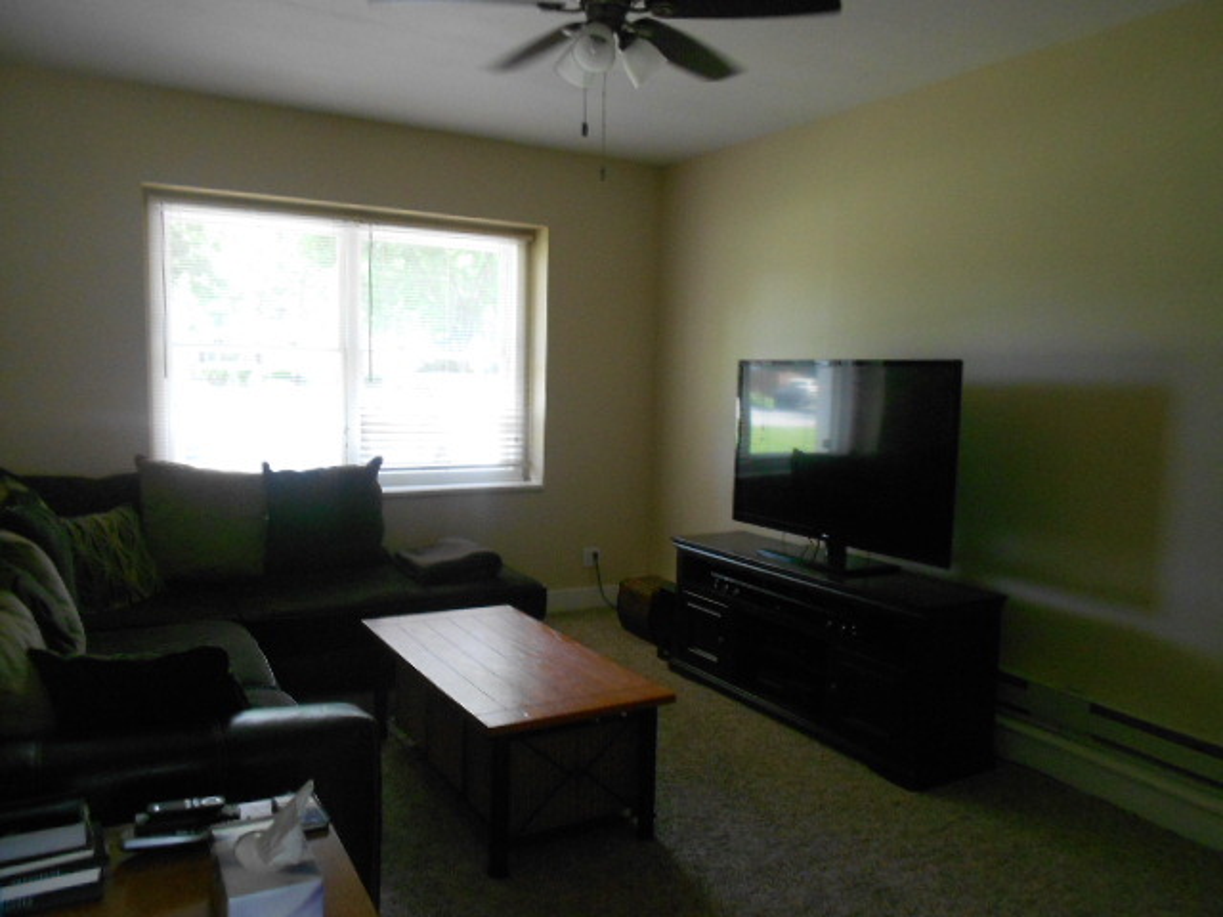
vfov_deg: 53.1
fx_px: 919
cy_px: 458
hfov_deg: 67.3
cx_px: 612
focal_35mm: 26
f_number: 3.2
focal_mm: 4.6
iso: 320
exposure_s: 1/30
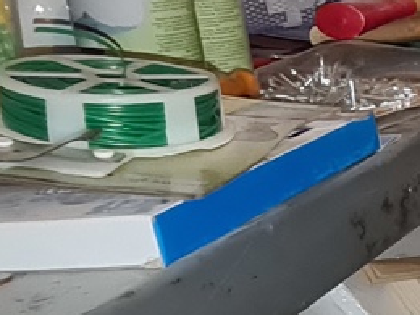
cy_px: 378
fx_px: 1165
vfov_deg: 14.9
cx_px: 838
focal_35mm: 96
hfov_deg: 16.0
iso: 200
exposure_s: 1/50
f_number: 2.2
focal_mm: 2.2
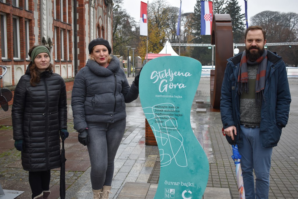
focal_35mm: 38
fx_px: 310
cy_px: 100
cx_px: 149
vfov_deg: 35.5
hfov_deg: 51.3
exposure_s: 1/250
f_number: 4.5
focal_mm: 25
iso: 400
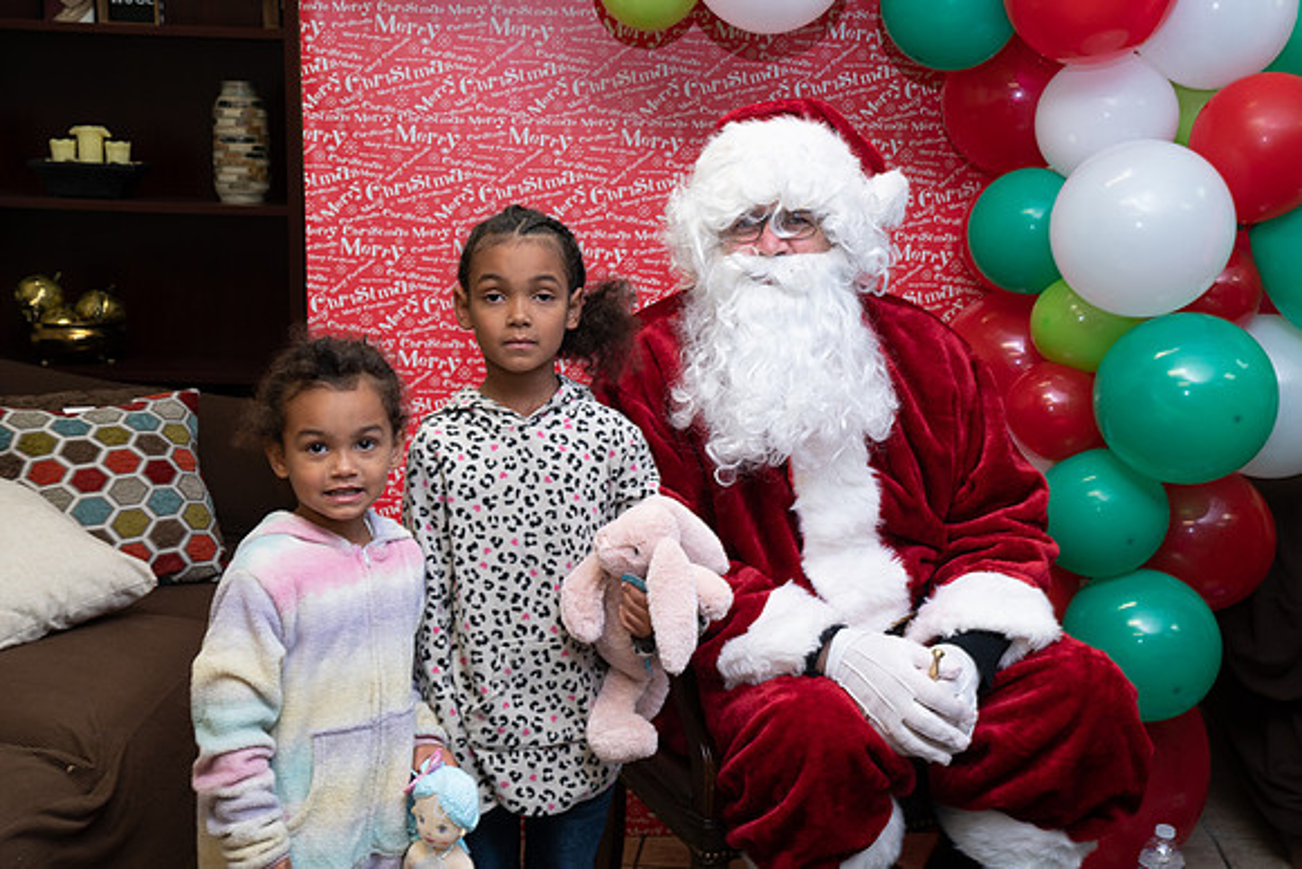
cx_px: 651
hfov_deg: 35.6
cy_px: 434
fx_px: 2026
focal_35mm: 56
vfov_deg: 24.2
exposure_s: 1/30
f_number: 7.1
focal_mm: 56
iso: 640
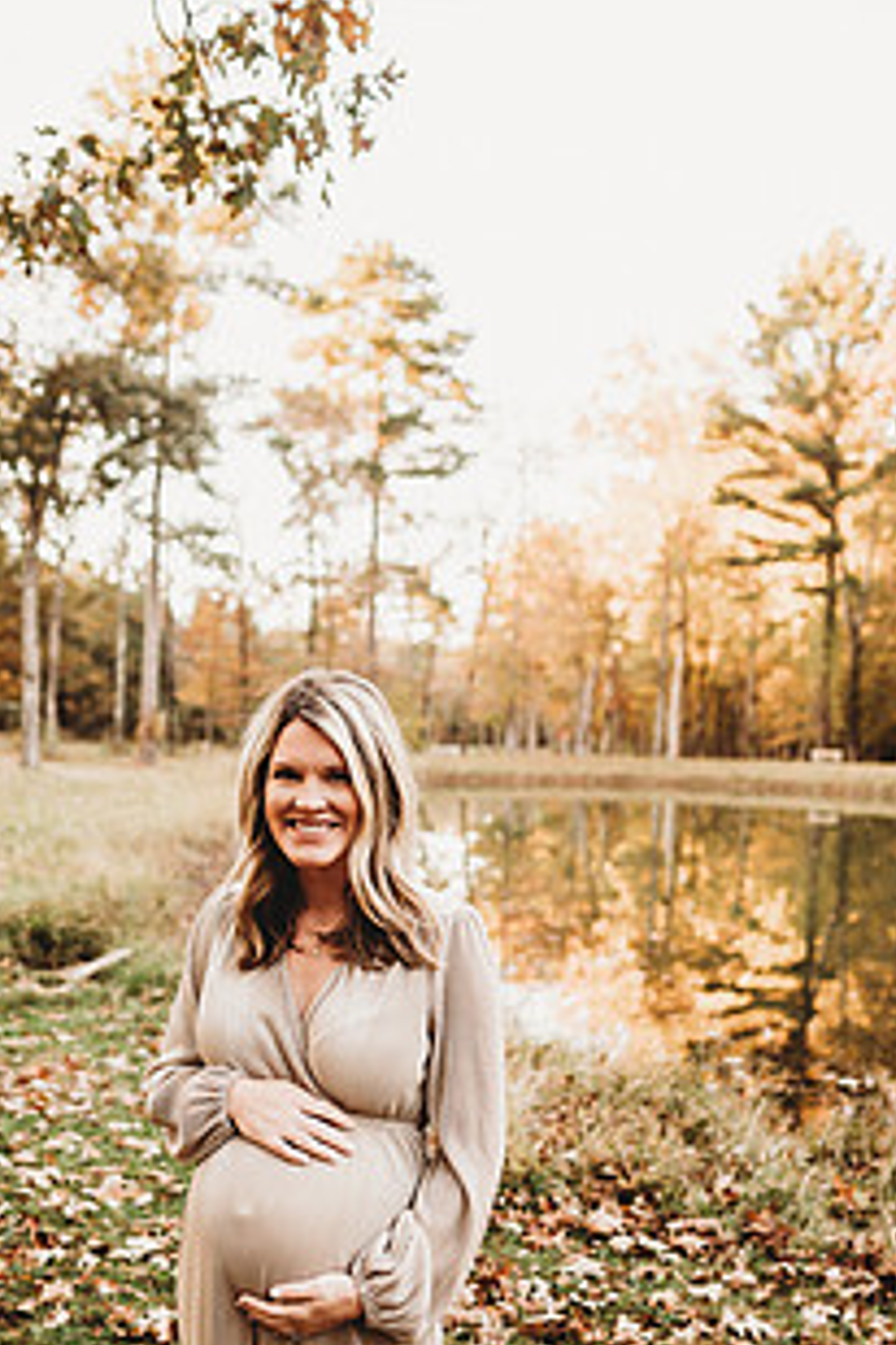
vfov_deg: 53.6
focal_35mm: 35
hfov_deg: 37.6
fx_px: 1307
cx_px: 335
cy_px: 871
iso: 320
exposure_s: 1/200
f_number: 2.2
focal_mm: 24
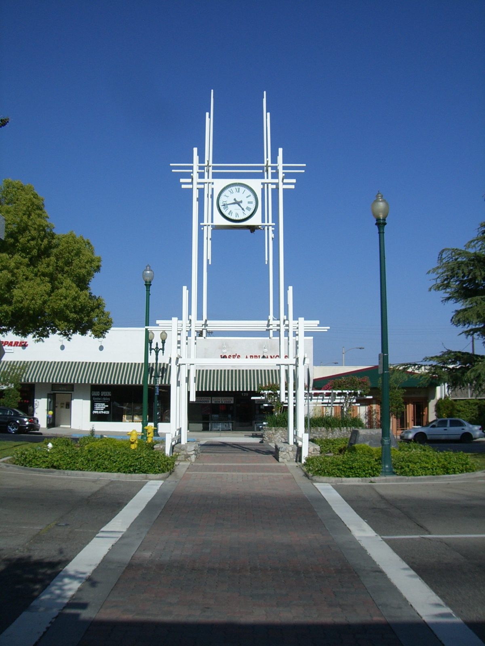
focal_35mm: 38
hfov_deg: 37.7
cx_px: 242
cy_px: 323
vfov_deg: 49.0
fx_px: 710
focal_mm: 6.2
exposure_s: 1/1600
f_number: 4.3
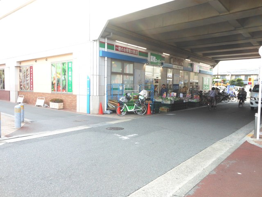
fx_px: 250
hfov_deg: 55.4
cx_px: 131
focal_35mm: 33
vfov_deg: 42.9
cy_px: 98
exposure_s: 1/160
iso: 80
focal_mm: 6
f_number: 3.5
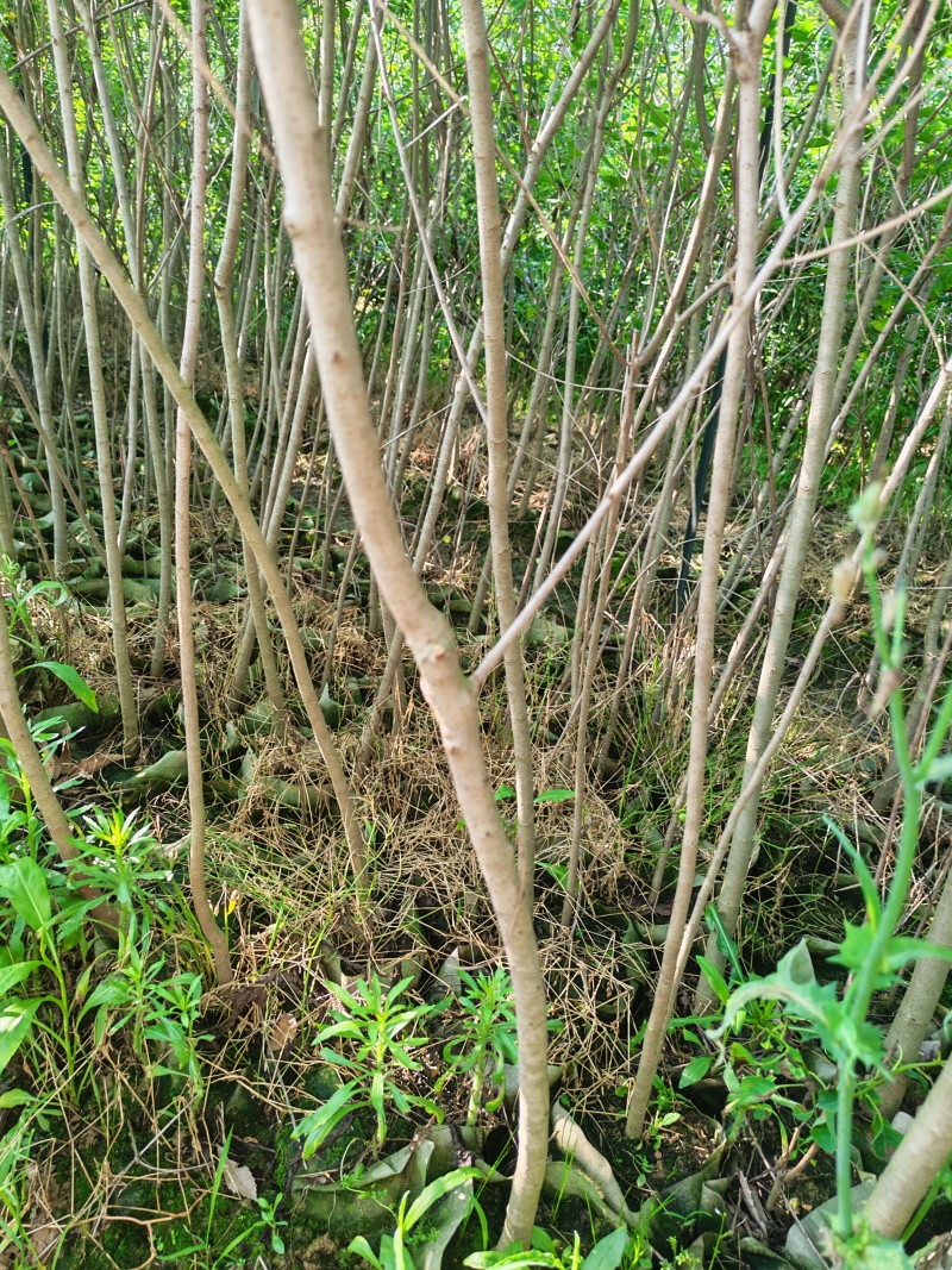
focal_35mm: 24
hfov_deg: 56.8
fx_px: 880
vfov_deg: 71.6
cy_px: 635
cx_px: 476
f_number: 1.95
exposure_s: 1/100
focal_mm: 5.52
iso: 100
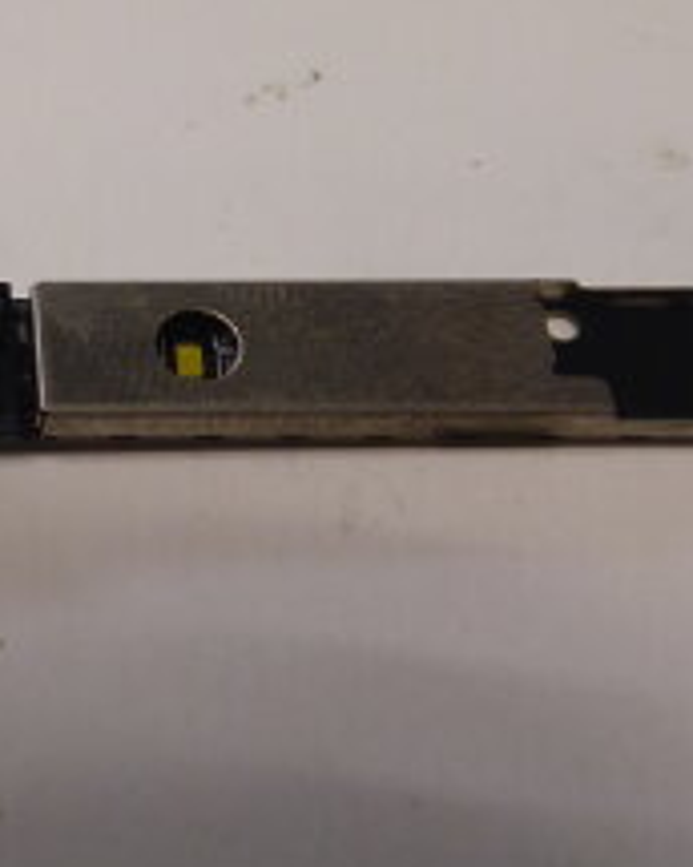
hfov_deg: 20.5
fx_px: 1743
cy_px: 315
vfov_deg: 27.8
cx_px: -218
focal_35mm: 68
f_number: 3.3
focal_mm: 4.3
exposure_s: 1/60
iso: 200
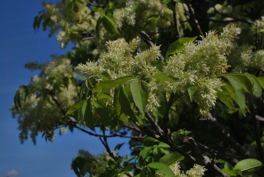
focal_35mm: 93
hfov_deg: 21.9
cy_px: 88
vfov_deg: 14.8
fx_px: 684
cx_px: 132
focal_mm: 62
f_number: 20
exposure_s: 1/160
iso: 100
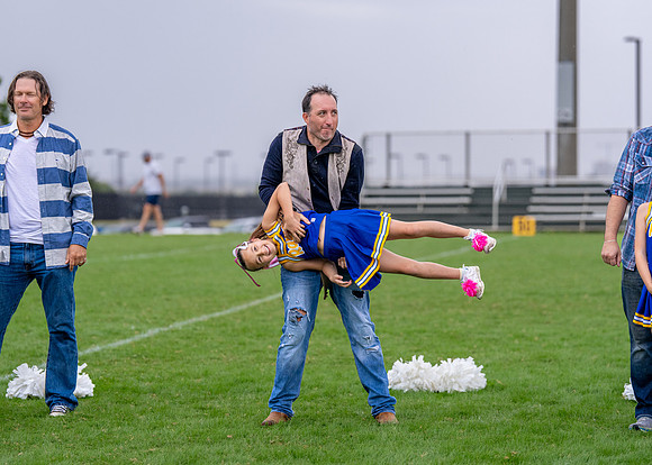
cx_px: 315
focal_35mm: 135
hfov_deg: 14.9
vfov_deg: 10.6
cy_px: 211
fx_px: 2497
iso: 500
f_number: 2.8
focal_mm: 113
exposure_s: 1/1600
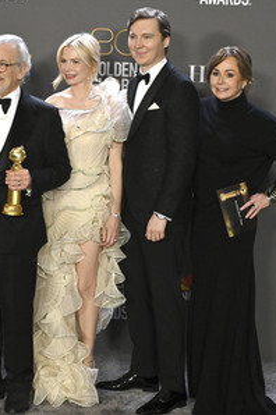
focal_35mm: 106
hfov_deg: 12.7
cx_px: -2
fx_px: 1222
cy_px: 208
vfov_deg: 19.3
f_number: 8
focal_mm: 70
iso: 6400
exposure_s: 1/400
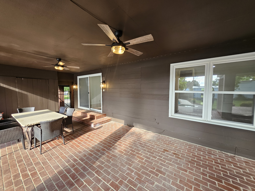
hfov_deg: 106.2
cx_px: 128
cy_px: 96
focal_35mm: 13
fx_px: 96
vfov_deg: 89.9
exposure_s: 1/60
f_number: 2.2
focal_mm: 1.74
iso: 64
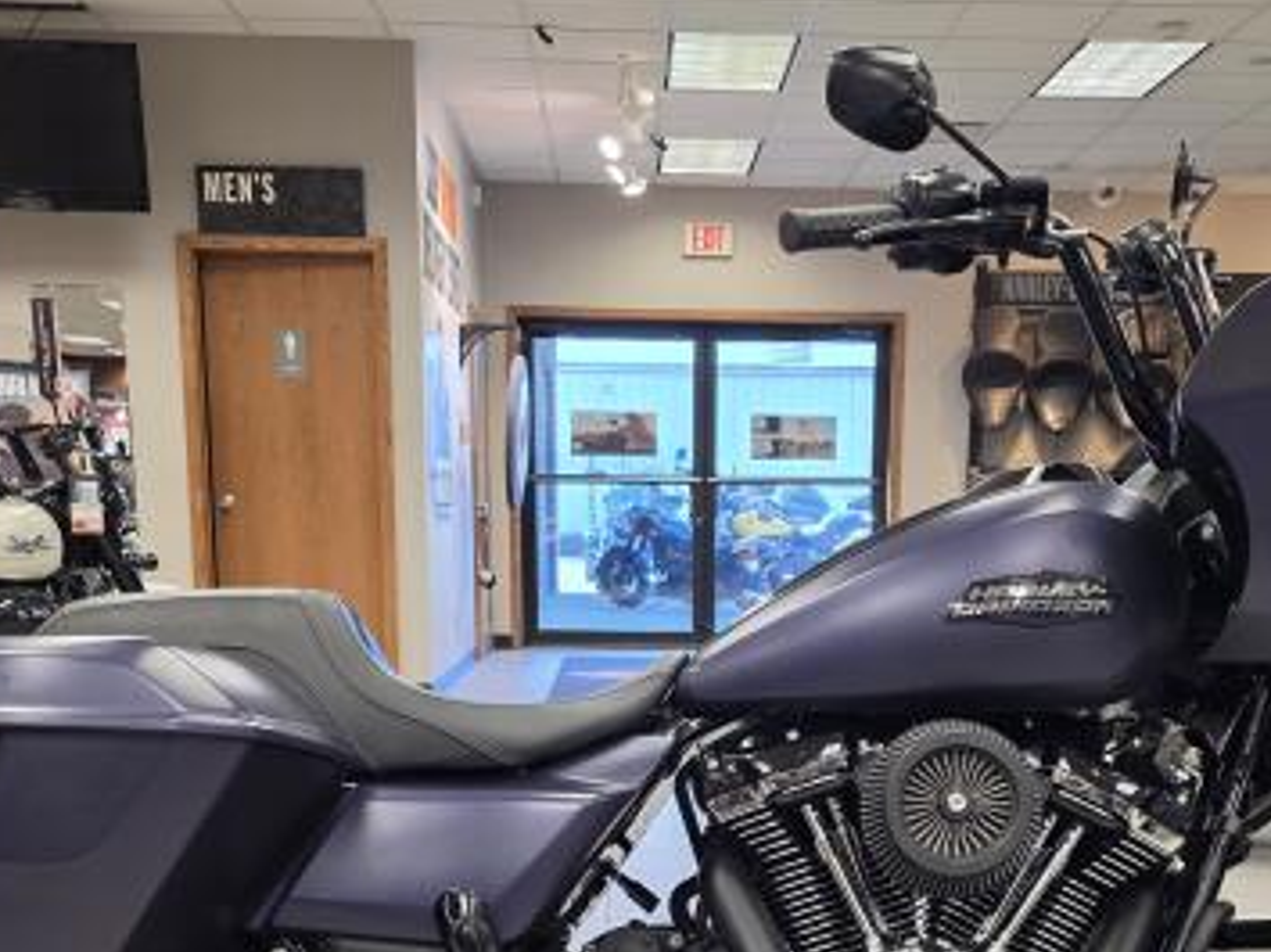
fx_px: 1908
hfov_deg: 36.8
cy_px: 891
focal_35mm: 52
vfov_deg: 26.8
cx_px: 704
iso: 160
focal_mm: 6.25
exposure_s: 1/120
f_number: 1.7
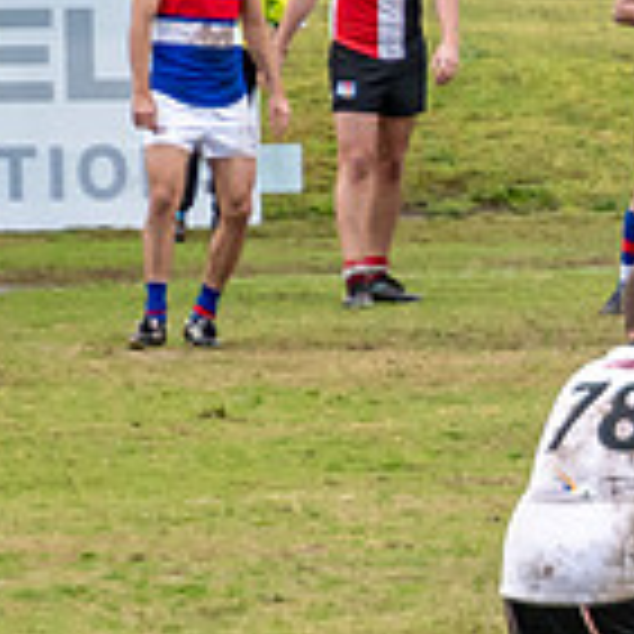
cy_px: 192
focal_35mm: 1857
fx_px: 38479
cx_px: 790
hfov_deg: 0.9
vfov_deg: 0.9
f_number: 6.3
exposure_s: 1/1600
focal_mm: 240
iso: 800
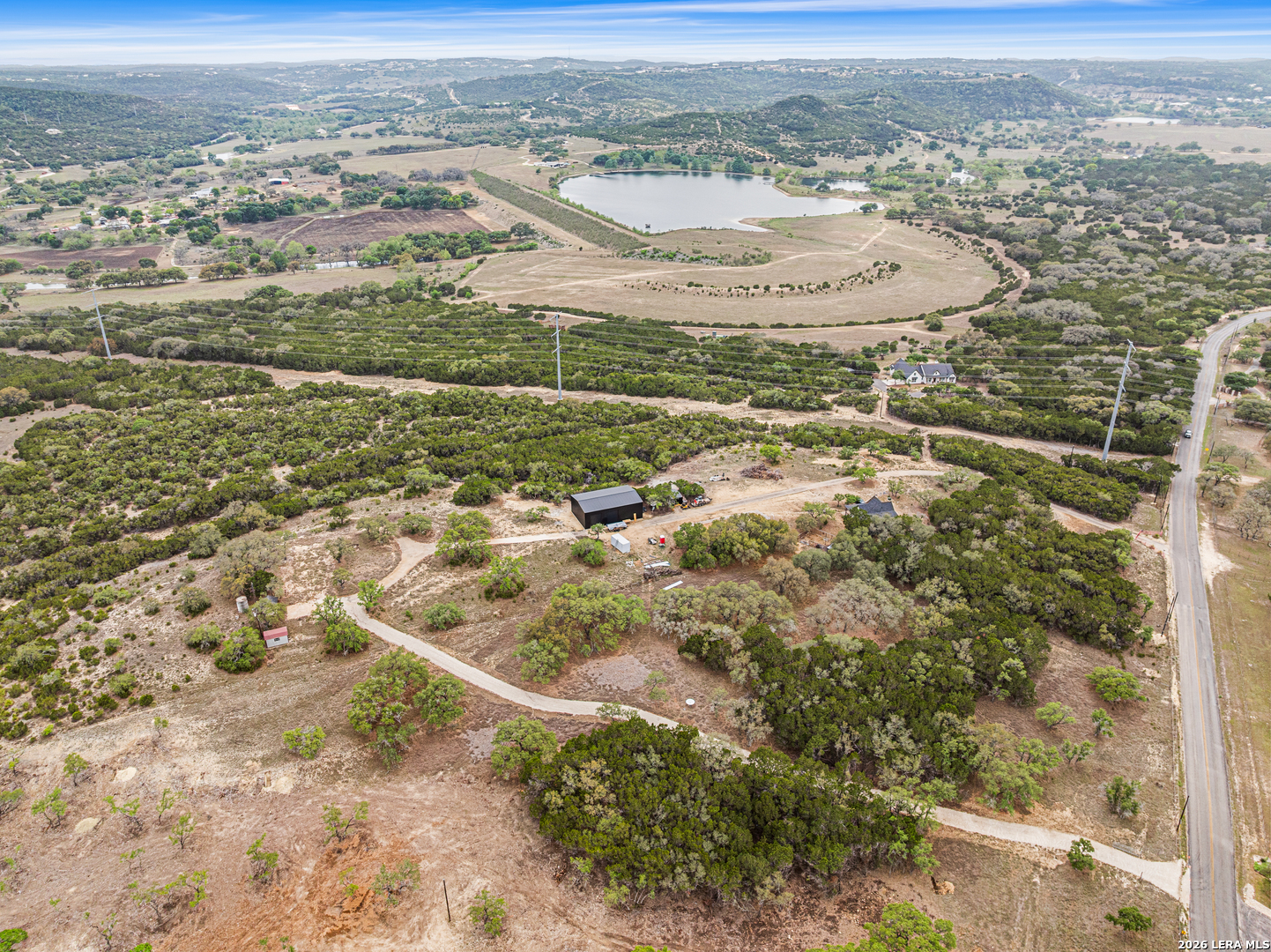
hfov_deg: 71.6
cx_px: 636
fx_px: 881
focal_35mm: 24
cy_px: 476
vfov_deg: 56.8
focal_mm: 12.29
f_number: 2.8
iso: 160
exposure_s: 1/500
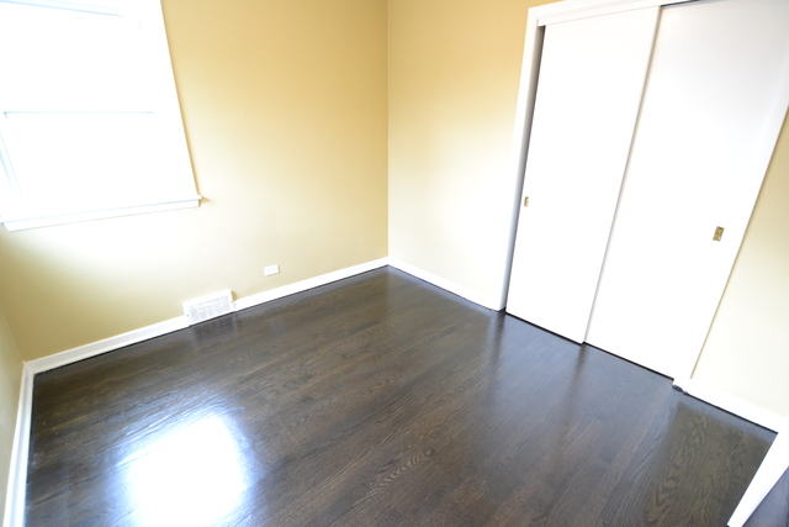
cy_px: 264
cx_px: 394
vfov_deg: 77.4
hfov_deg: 100.4
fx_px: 329
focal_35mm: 15
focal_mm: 10
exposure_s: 1/60
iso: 2200
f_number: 3.5
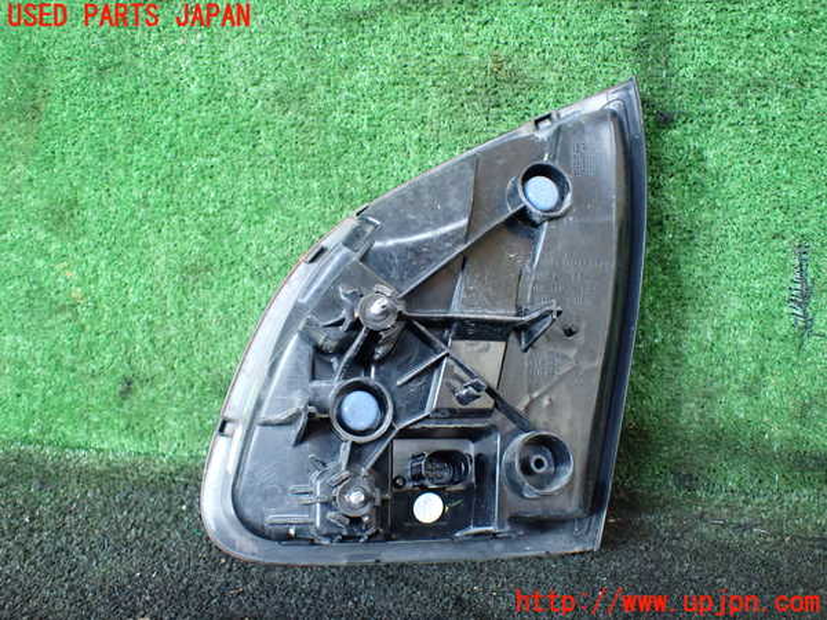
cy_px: 310
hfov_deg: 60.0
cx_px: 414
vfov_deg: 46.8
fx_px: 717
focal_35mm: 30
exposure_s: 1/80
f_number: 2.3
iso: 800
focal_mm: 5.4
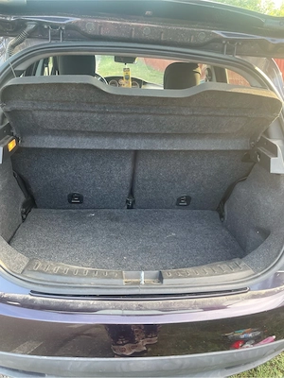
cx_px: 142
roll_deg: +2.8
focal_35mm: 26
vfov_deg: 67.3
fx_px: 284
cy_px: 189
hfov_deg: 53.1
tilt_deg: -26.7
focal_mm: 4.2
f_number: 1.6
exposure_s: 1/117
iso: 125
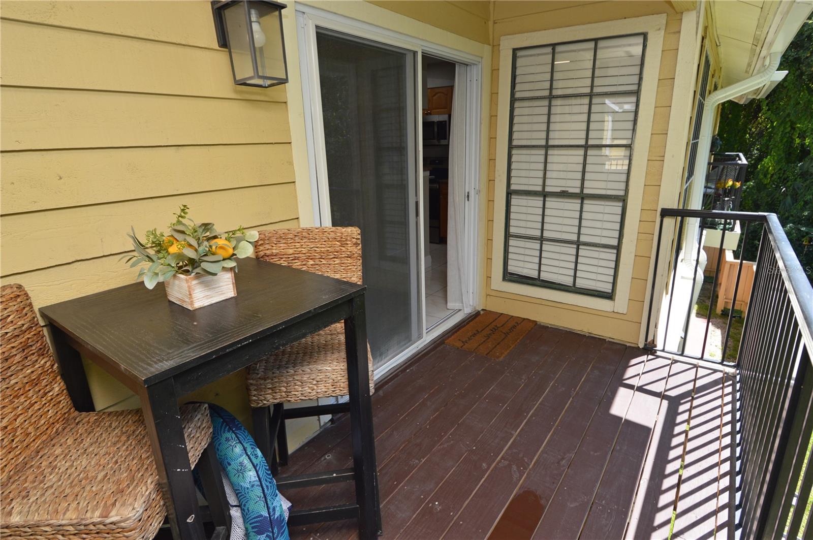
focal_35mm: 18
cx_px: 406
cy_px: 270
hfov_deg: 90.1
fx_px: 406
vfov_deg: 67.3
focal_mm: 12
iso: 140
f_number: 5.6
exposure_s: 1/125
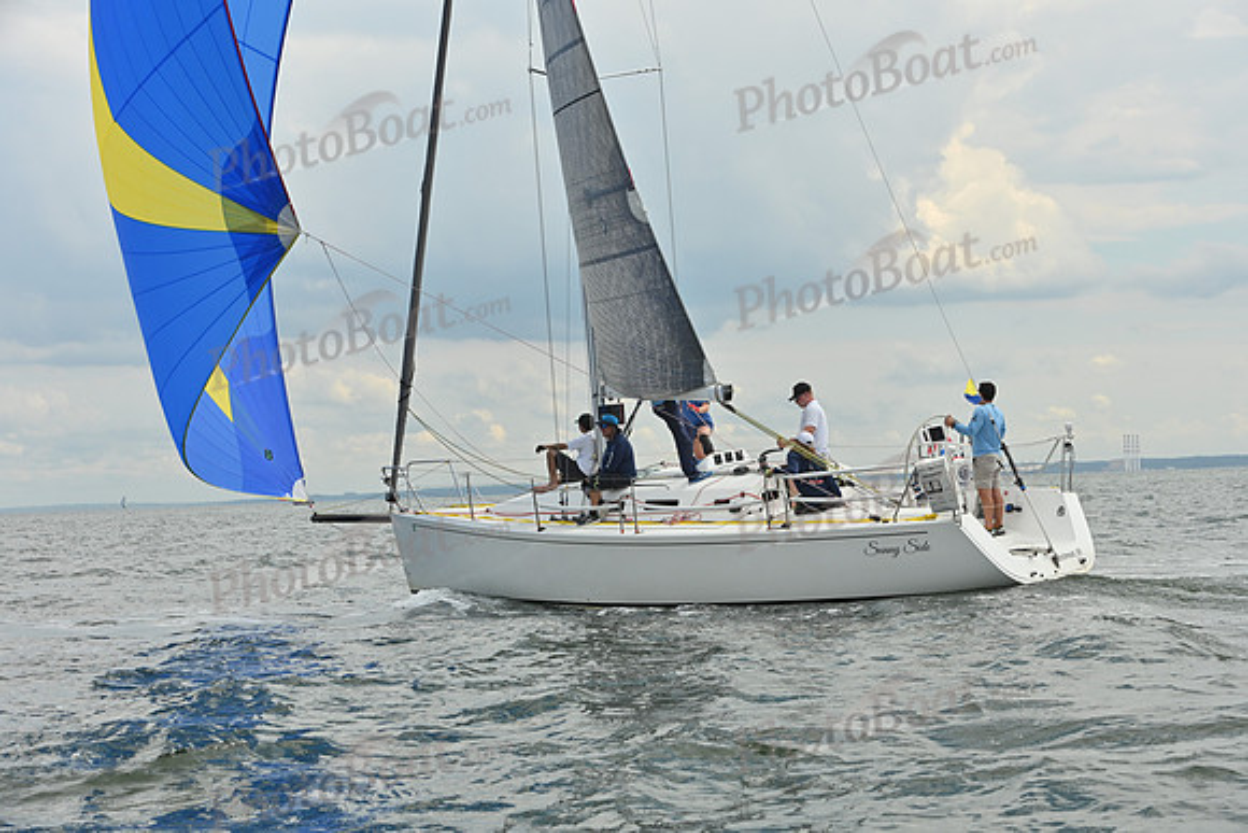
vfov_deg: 19.5
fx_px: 2427
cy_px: 416
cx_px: 624
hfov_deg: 28.8
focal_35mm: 70
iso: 320
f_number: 7.1
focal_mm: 70
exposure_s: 1/1600
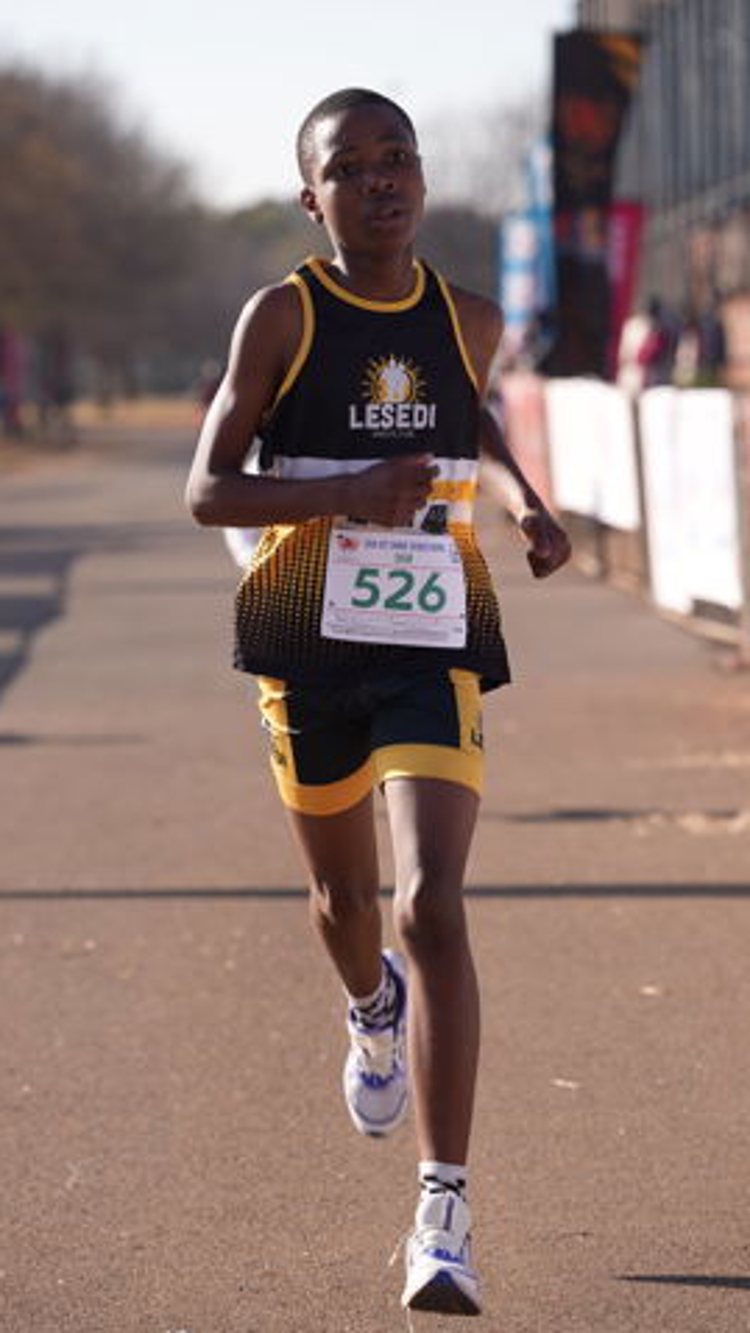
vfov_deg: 13.6
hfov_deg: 7.7
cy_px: 666
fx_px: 5584
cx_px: 328
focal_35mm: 158
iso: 80
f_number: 4.5
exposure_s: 1/320
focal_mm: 150
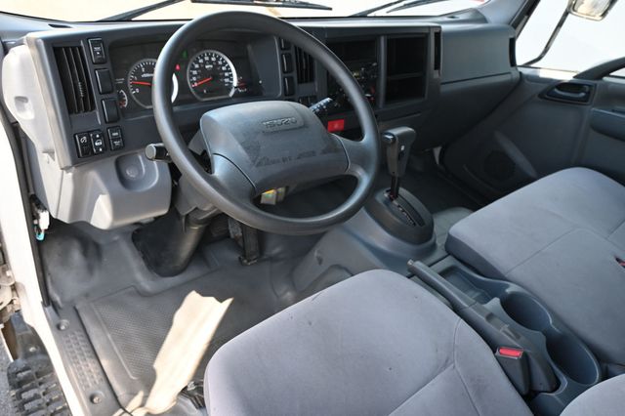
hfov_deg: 66.0
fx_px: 482
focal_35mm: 28
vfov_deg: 46.7
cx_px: 312
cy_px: 208
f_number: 3.8
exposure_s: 1/125
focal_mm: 18.5
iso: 450
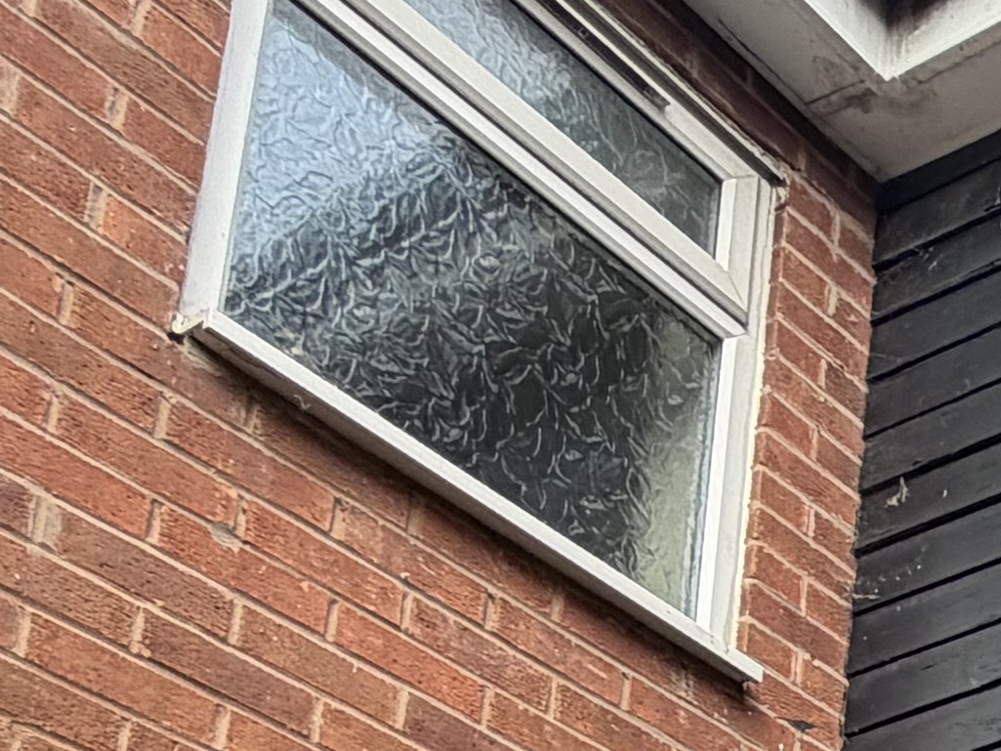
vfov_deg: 15.4
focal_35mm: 78
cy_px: 1467
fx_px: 2256
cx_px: 1766
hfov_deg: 19.3
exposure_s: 1/199
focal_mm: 2.22
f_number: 2.2
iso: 40
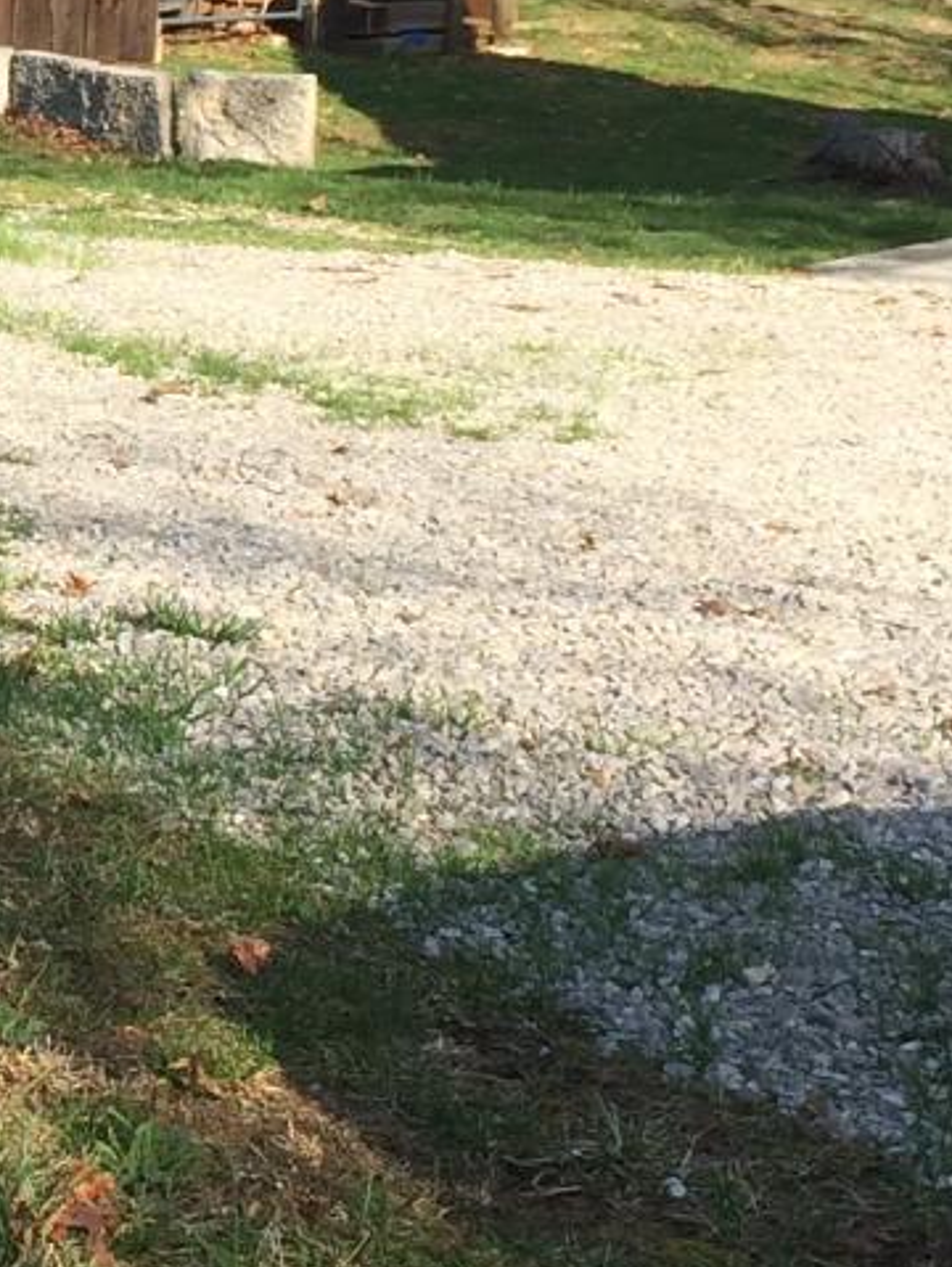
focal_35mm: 121
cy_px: 288
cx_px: -524
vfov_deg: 16.2
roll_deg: +1.9
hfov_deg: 11.7
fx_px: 4431
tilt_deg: -7.3
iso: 32
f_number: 2.2
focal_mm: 4.15
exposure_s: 1/1001
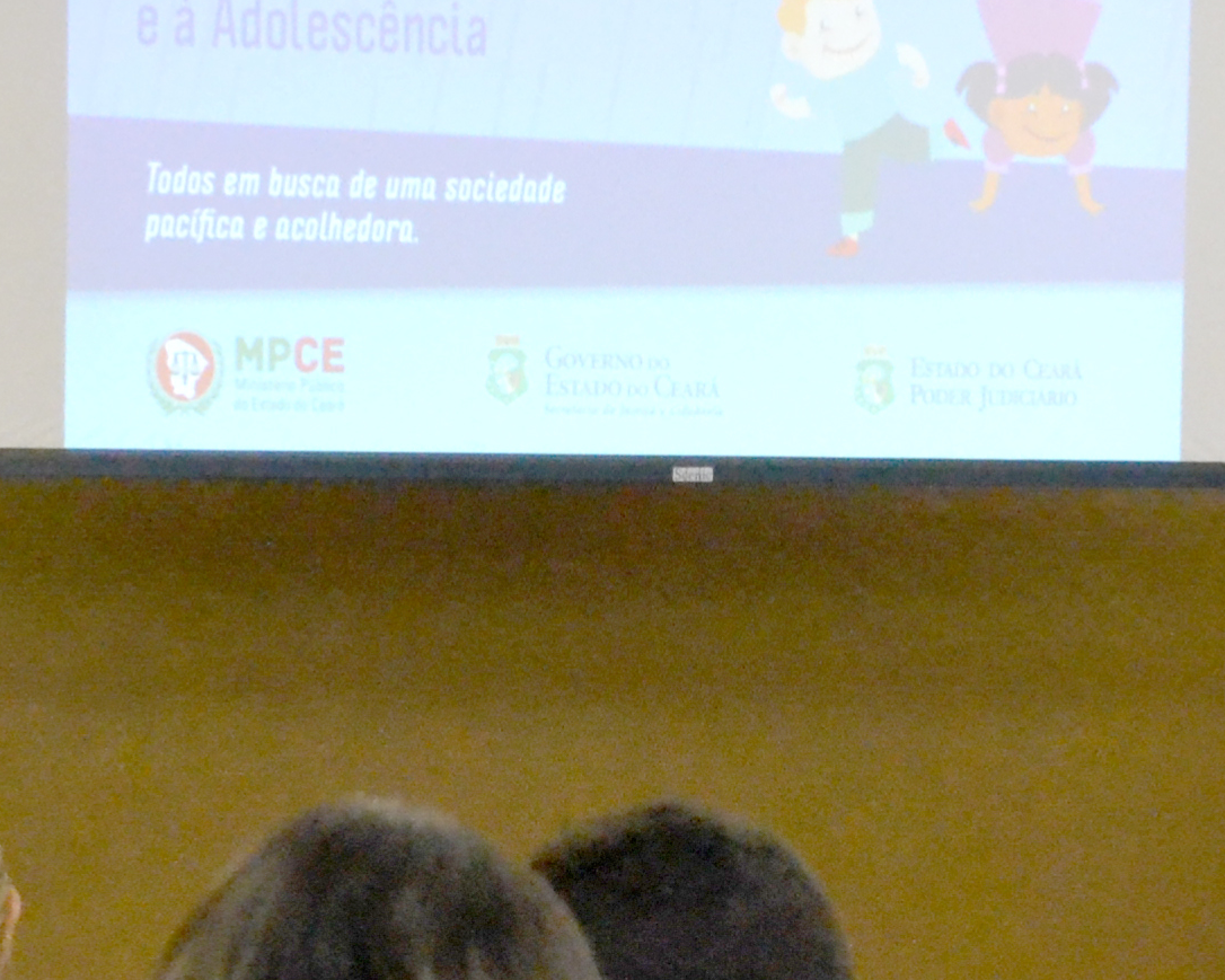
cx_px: 689
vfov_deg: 7.2
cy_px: 922
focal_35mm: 215
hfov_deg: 9.0
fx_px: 7796
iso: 3200
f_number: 5
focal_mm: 36
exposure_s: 1/320
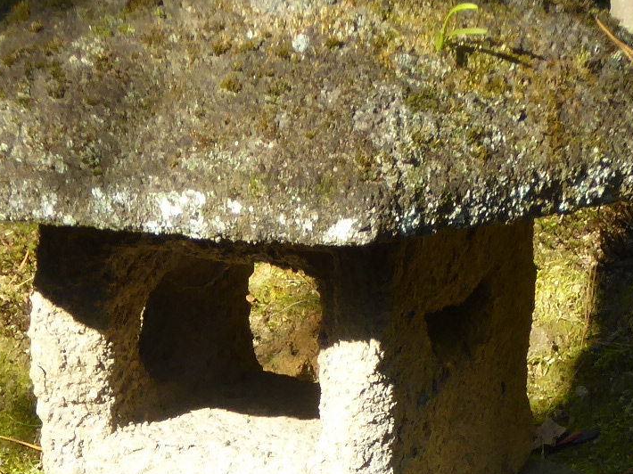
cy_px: 497
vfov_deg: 3.2
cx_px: 286
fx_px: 8372
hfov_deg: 4.3
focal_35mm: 458
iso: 100
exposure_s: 1/125
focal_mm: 20.6
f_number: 5.1
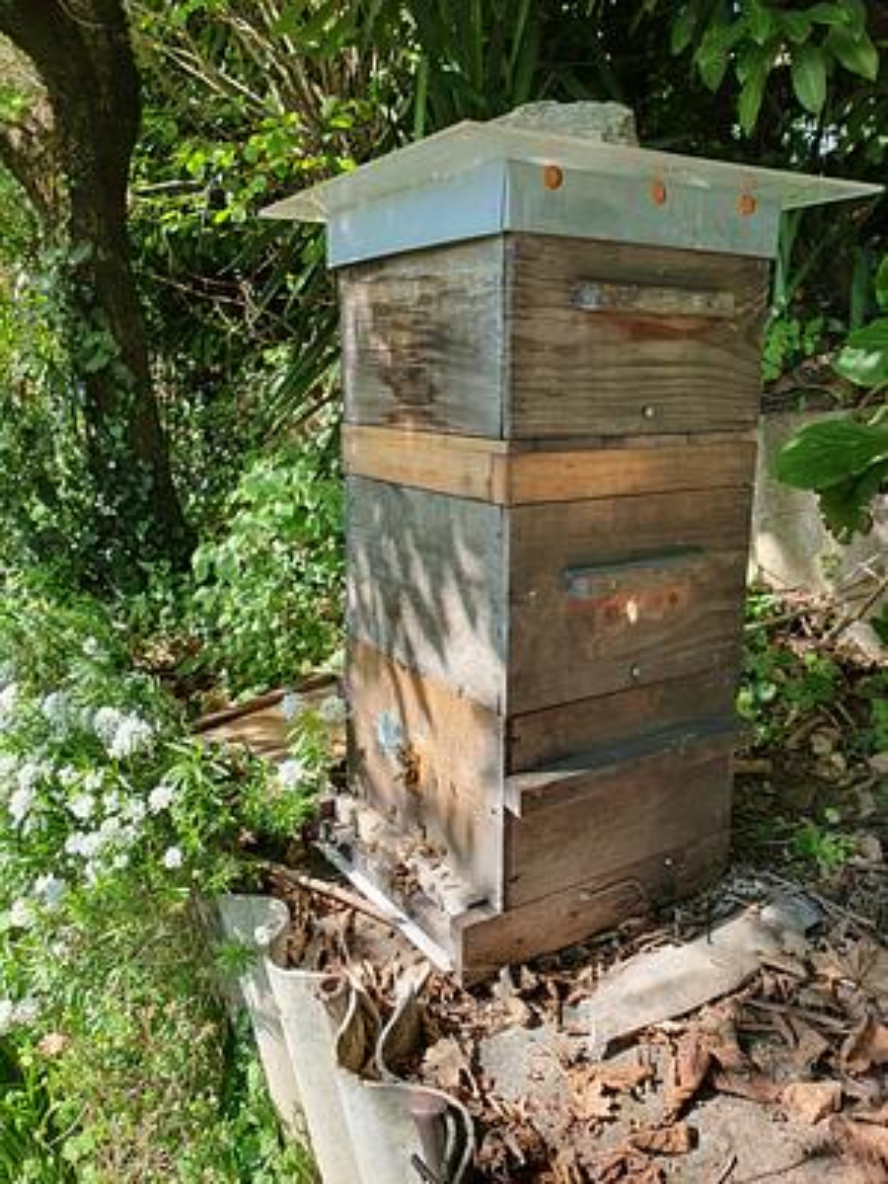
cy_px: 592
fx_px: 889
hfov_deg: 53.1
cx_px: 444
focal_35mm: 26
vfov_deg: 67.3
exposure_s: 1/385
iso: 50
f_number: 2.4
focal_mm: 4.32
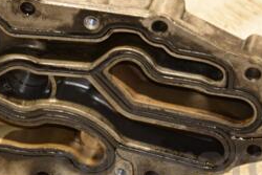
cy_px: 28
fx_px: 1835
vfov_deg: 5.5
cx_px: 36
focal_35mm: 252
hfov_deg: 8.1
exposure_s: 1/80
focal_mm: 70
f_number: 5.3
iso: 800
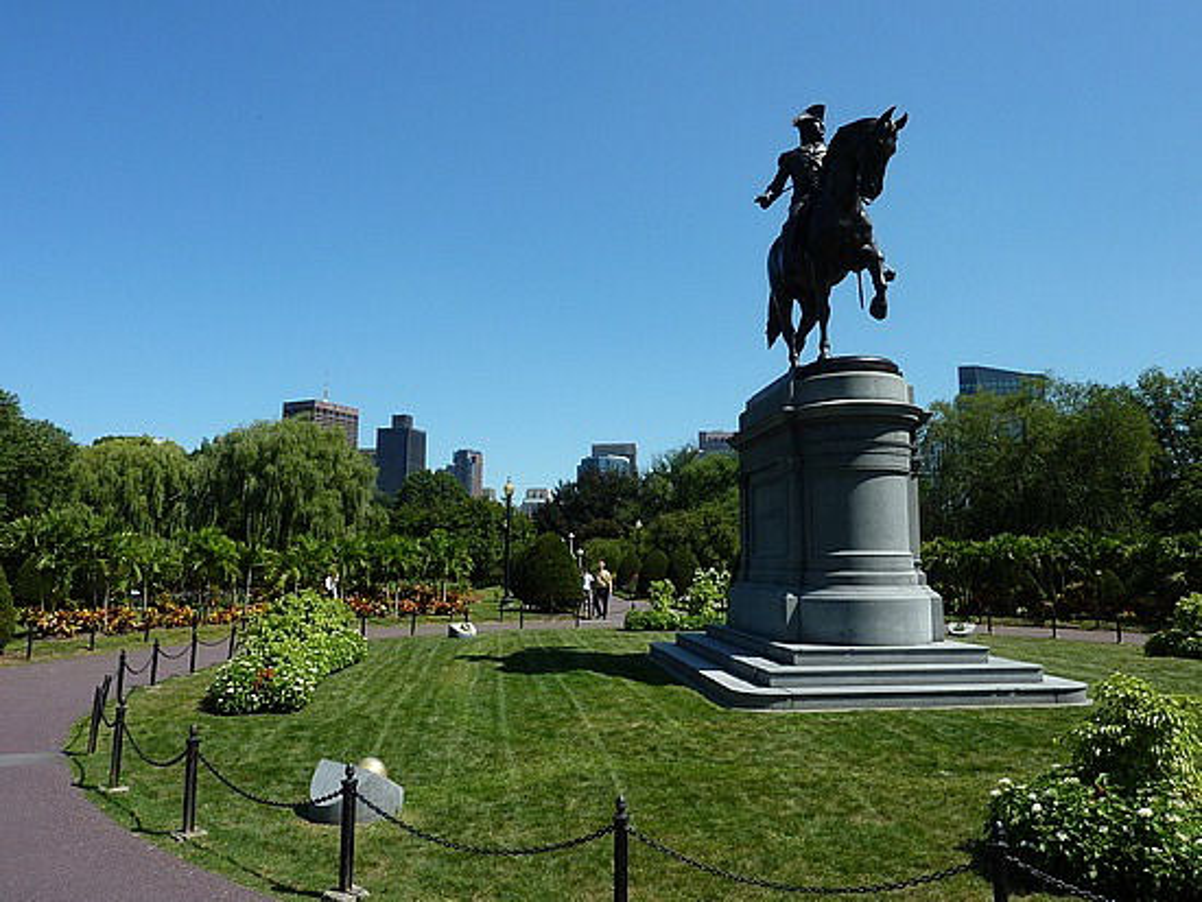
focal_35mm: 25
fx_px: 868
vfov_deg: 54.9
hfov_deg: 69.4
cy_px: 451
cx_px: 601
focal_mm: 4.1
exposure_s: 1/400
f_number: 5
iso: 80
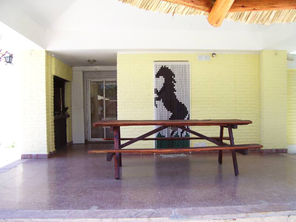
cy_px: 111
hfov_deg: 54.0
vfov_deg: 41.8
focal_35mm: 34
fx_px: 291
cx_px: 148
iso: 80
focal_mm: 5.6
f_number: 2.7
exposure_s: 1/250
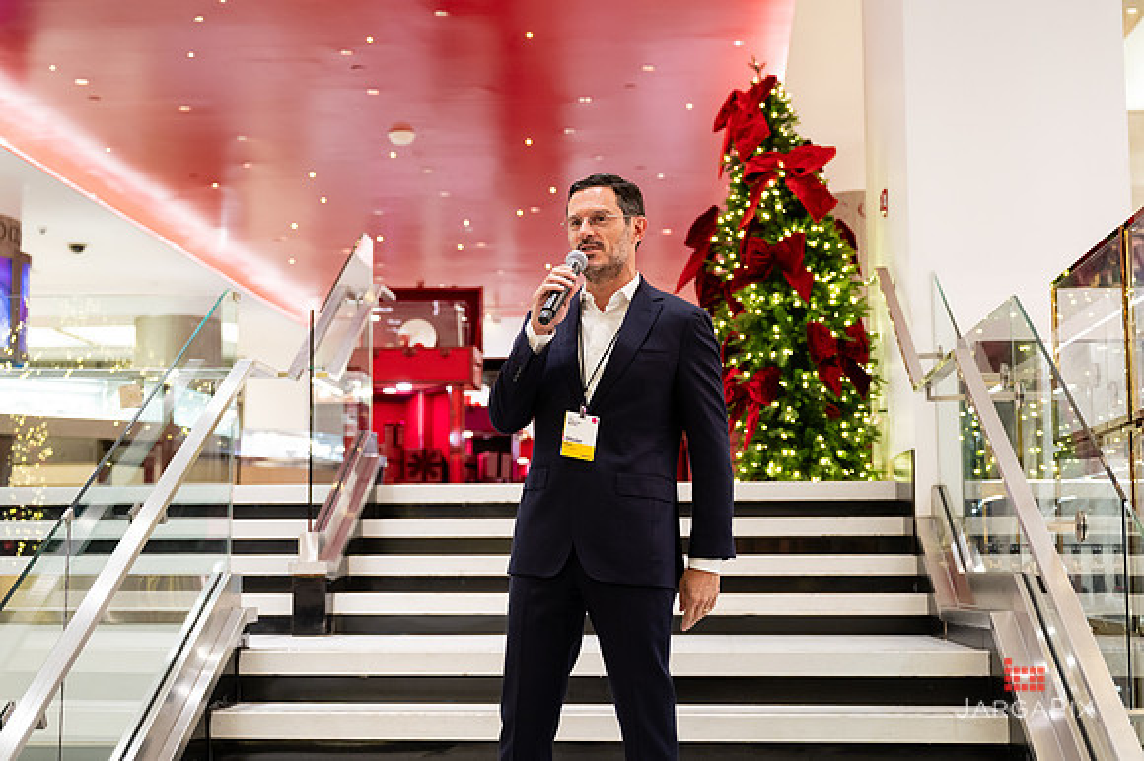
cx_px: 577
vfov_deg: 26.2
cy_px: 347
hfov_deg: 38.6
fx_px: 1634
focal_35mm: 51
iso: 1250
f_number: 3.2
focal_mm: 46
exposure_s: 1/160
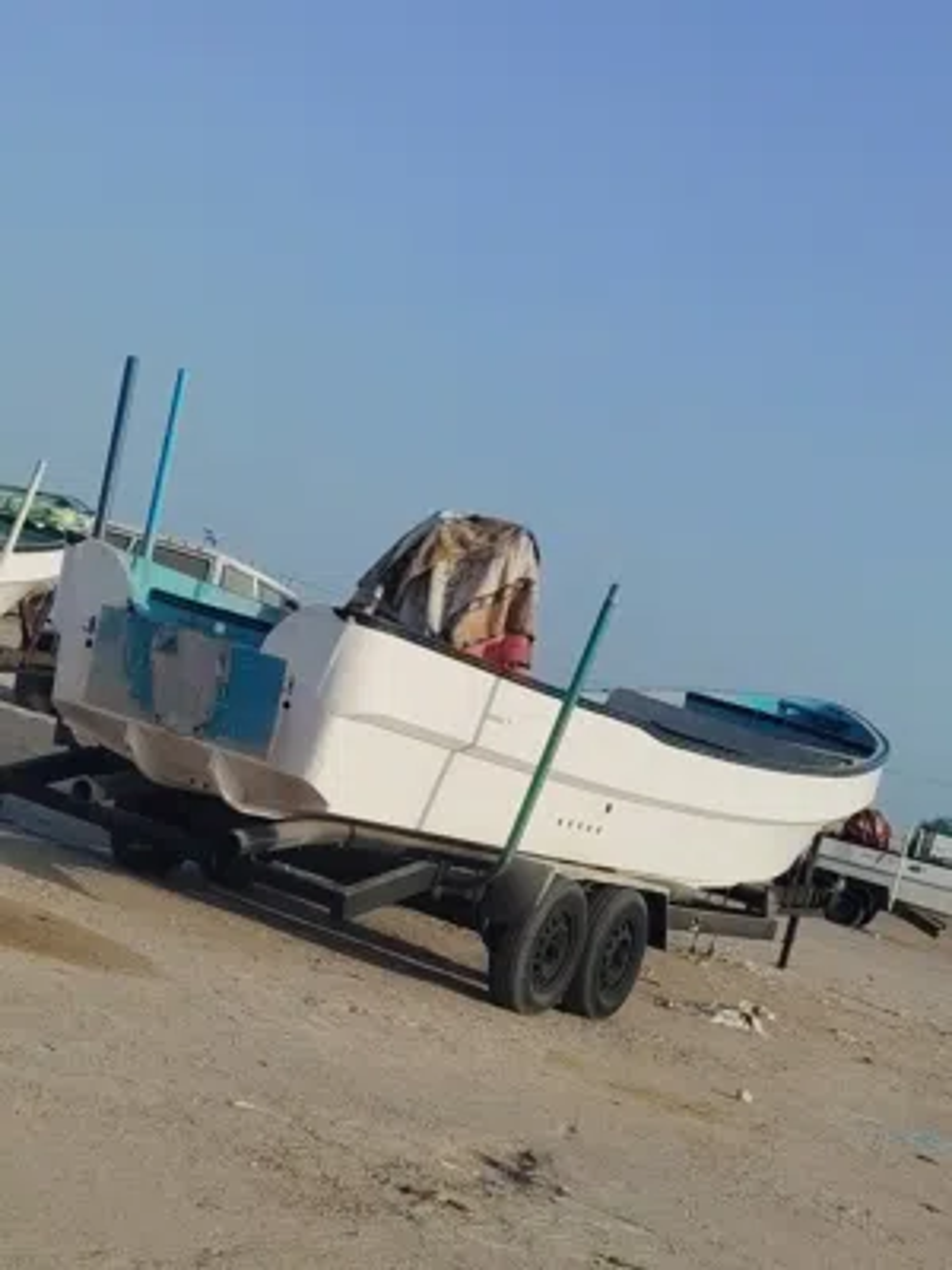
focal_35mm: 68
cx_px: 476
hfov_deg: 21.6
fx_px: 2493
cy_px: 635
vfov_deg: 28.6
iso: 100
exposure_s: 1/1190
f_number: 1.75
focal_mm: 5.25
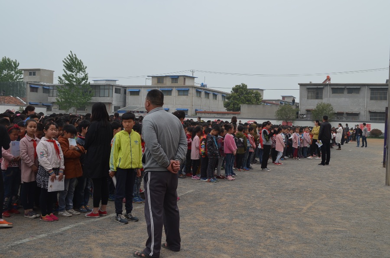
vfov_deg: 34.1
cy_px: 129
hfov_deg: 49.6
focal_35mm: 39
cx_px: 195
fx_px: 422
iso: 100
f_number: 8
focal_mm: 26
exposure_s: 1/160
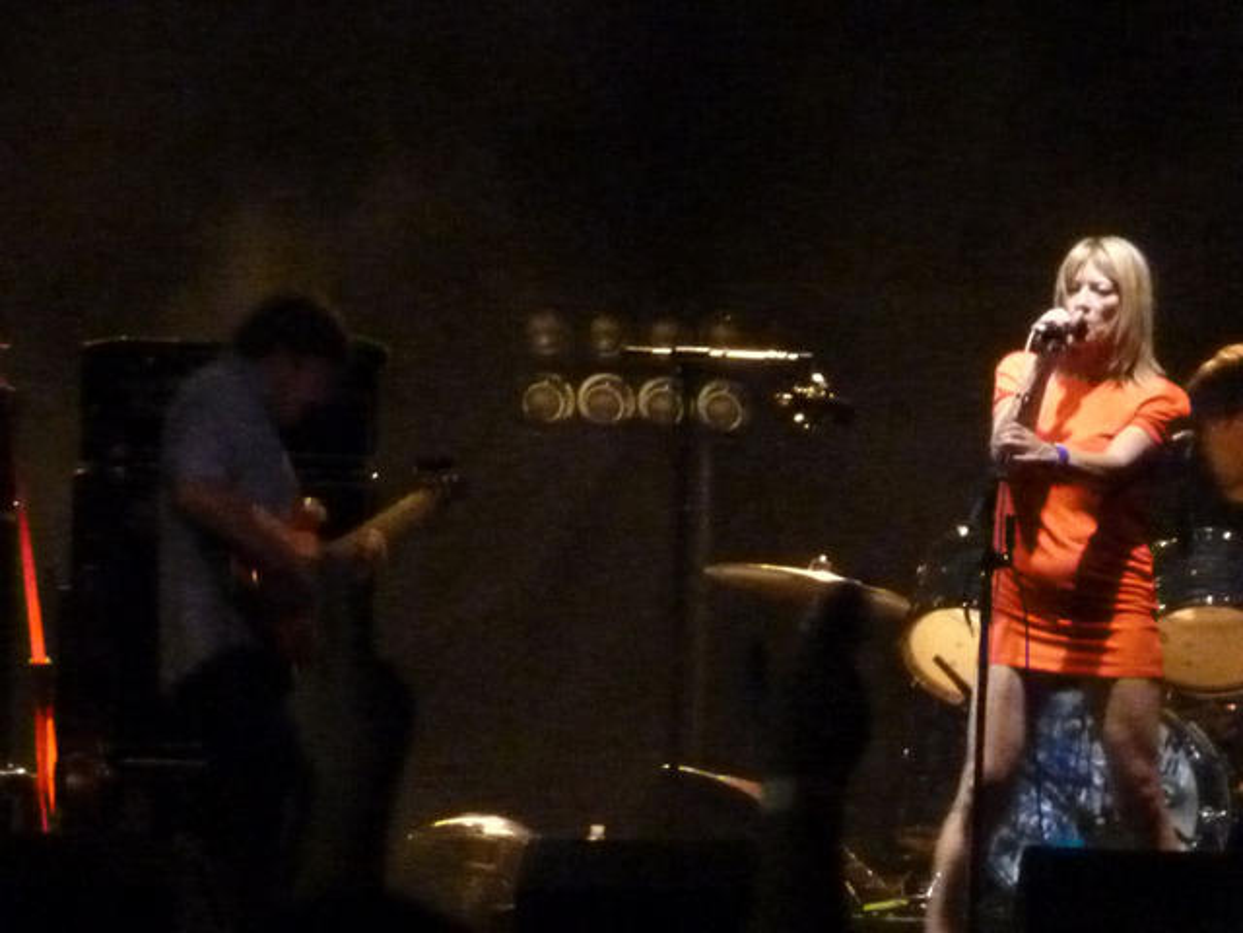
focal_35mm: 696
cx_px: 622
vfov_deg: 2.1
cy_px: 466
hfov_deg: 2.8
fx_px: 24992
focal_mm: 68.8
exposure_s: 1/15
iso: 1600
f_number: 5.9
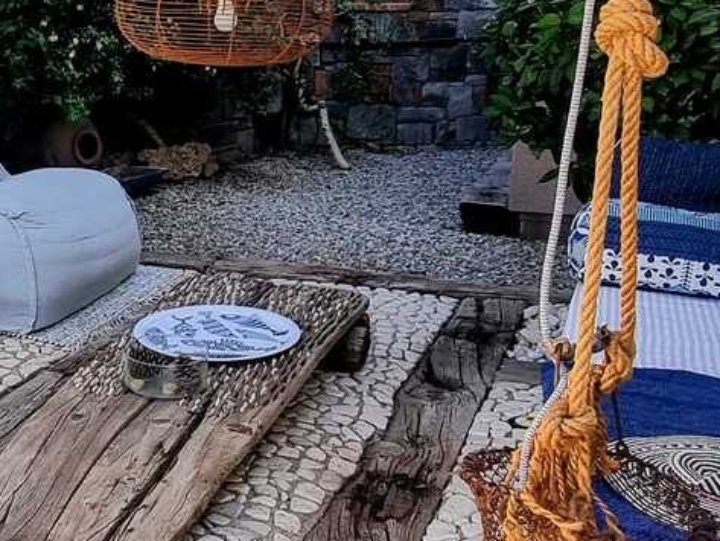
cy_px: 271
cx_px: 266
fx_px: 915
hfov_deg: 42.6
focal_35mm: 44
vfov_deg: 32.9
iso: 50
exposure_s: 1/442
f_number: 2.2
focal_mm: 2.2
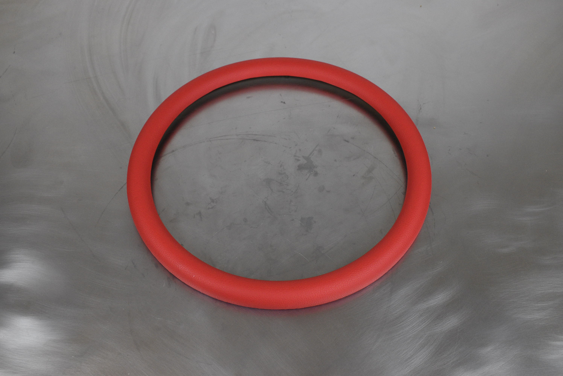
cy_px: 188
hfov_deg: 49.5
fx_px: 610
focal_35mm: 39
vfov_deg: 34.3
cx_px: 282
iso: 1250
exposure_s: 1/200
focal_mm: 26
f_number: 7.1
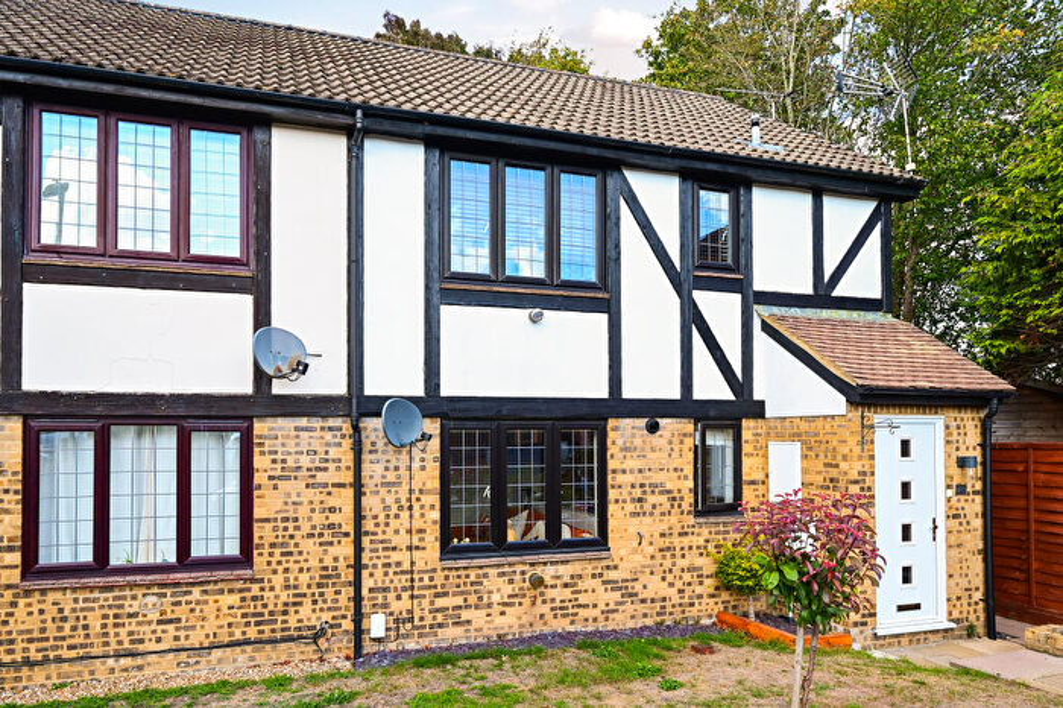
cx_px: 532
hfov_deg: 77.3
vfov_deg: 56.1
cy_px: 354
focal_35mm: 22
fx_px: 664
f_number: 7.1
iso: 400
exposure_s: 1/200
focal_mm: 22.5
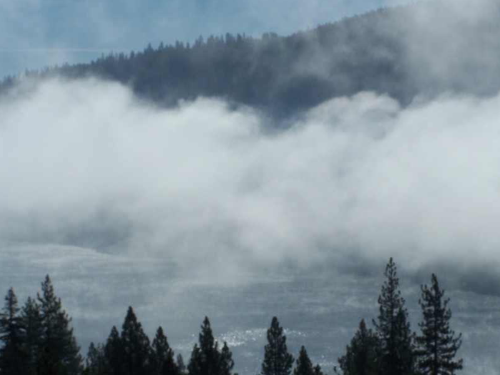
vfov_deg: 11.0
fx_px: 1950
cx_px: 290
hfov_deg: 14.6
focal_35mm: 135
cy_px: 179
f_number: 6.3
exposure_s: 1/1500
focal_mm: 17.5
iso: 80
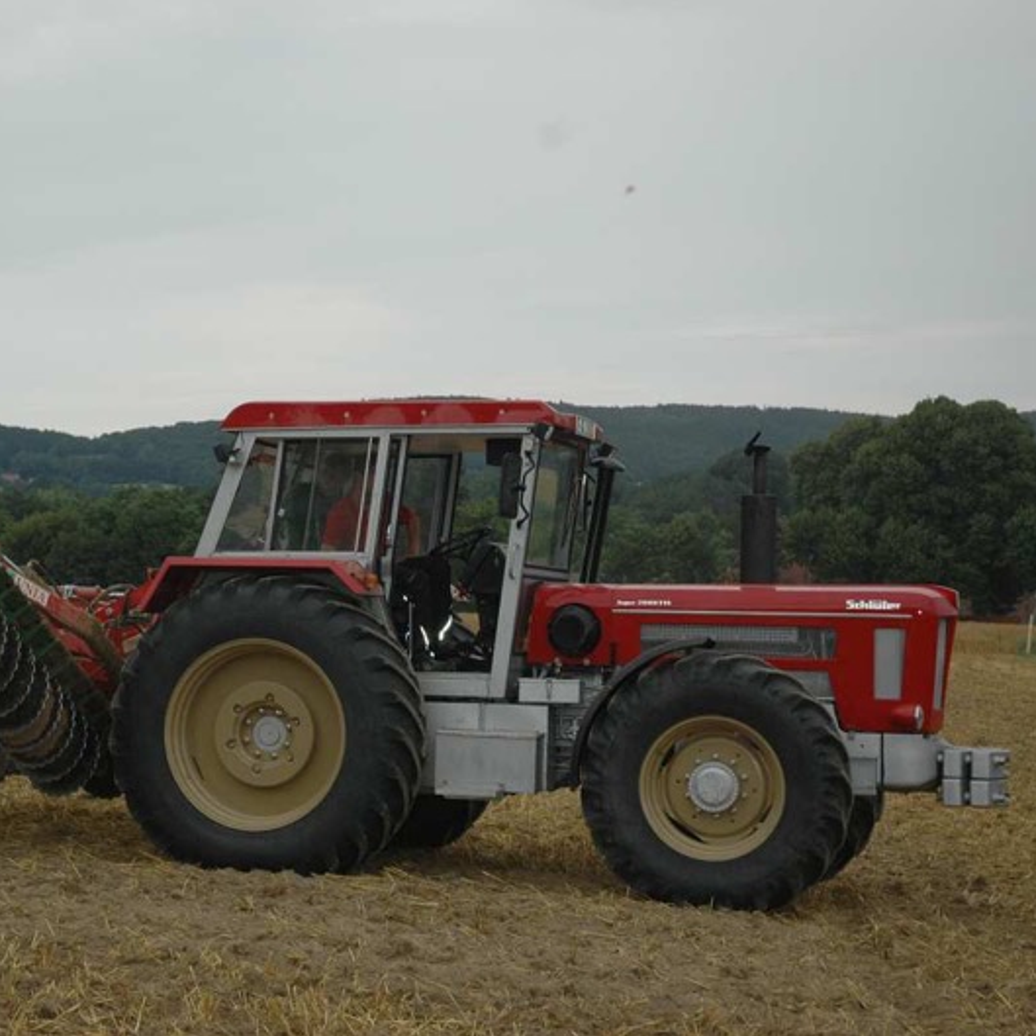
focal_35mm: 77
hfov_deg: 22.3
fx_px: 2607
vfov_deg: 22.5
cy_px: 517
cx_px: 296
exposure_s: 1/500
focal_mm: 40
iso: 400
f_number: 5
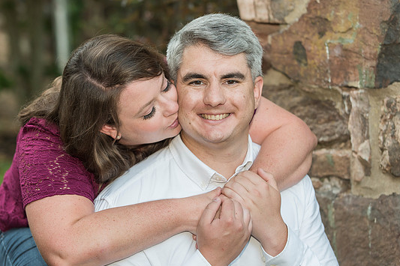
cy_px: 126
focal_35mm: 111
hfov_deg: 18.4
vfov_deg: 12.3
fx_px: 1233
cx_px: 188
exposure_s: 1/160
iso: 640
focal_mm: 102
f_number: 4
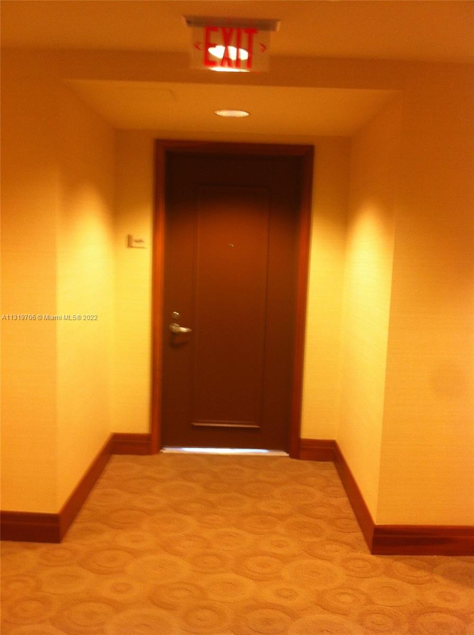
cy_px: 318
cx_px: 237
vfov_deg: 52.7
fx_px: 641
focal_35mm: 35
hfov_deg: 40.6
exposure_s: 1/15
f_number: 2.8
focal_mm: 3.85
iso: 100
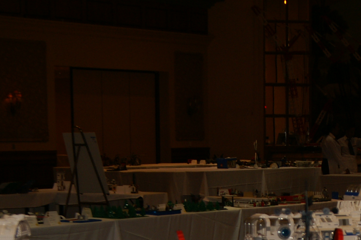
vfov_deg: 10.2
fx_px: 1313
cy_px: 338
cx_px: 292
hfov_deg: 15.6
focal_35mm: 131
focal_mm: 30
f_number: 4.5
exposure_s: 1/60
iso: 200
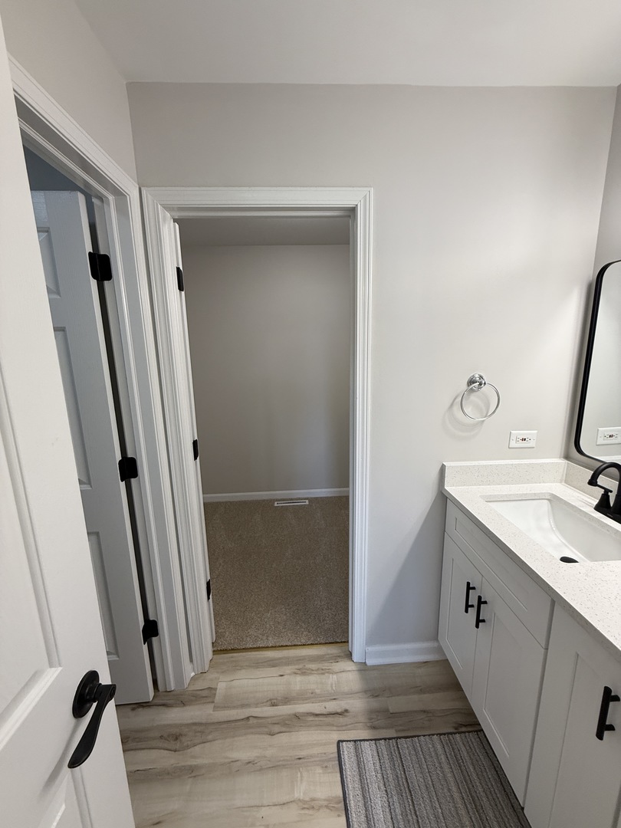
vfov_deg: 102.1
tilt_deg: -9.1
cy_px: 414
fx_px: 335
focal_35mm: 14
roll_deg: +1.4
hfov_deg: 85.7
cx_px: 310
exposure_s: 1/120
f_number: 2.2
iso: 125
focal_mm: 2.22
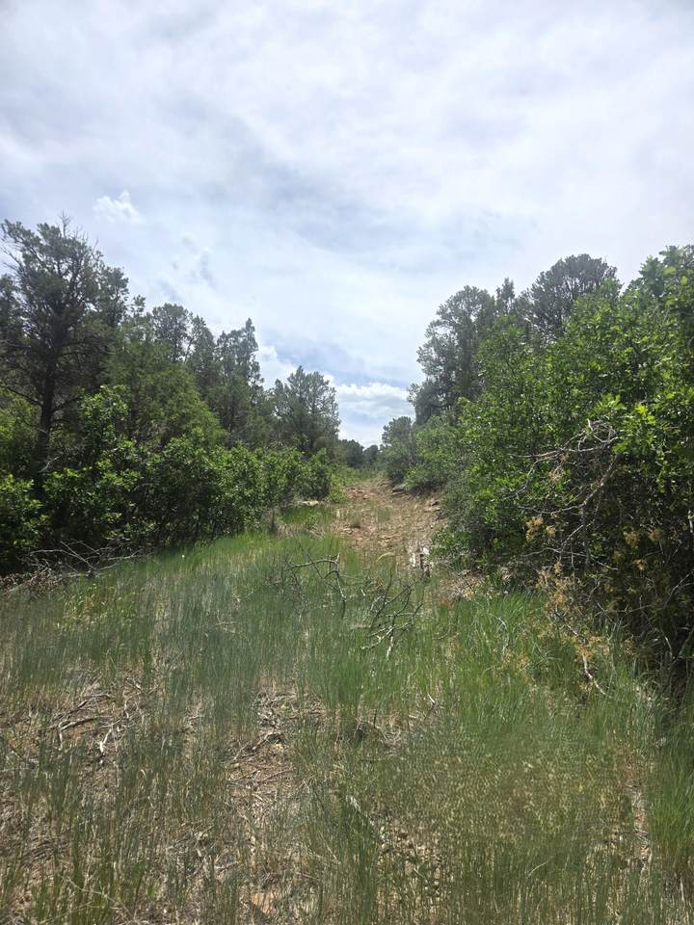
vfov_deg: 73.9
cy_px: 462
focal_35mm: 23
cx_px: 347
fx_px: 615
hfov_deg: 58.9
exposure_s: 1/3194
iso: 25
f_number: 1.8
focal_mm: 5.4
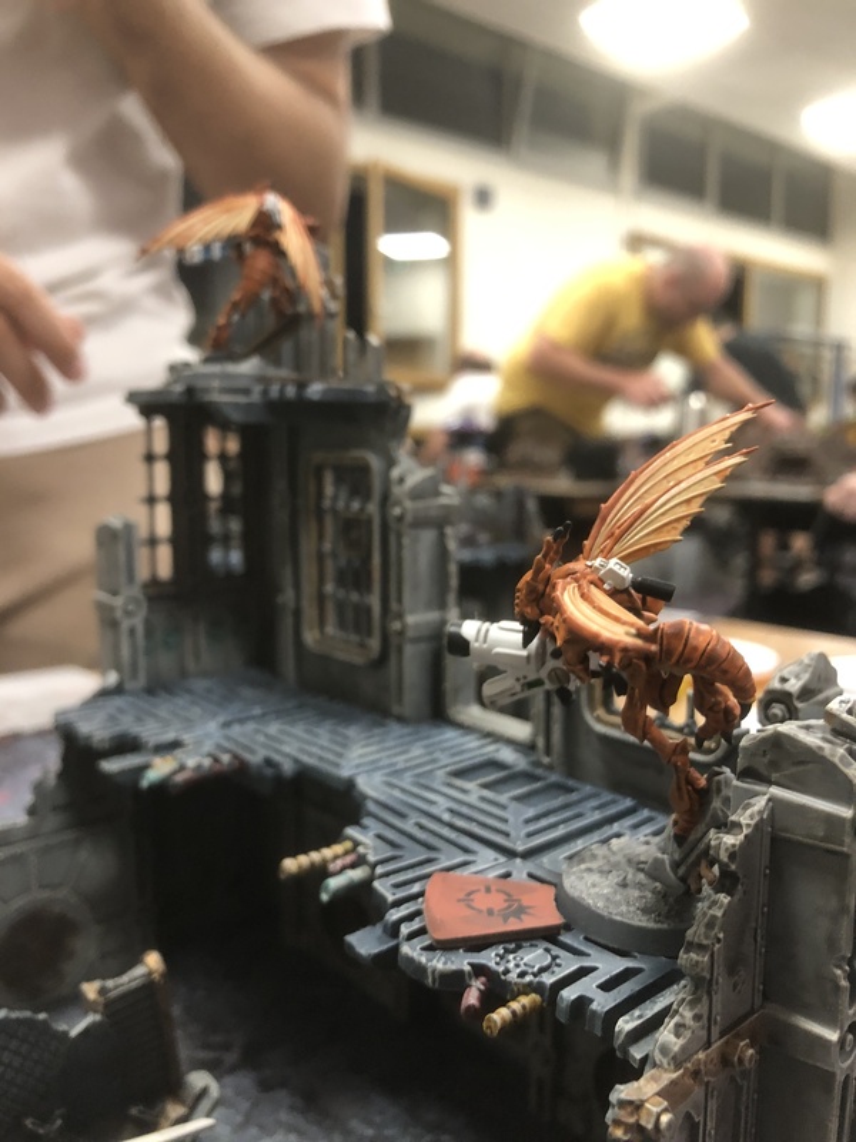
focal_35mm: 28
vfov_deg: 63.4
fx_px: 923
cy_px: 571
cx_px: 428
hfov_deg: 49.7
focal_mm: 3.99
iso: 80
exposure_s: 1/17
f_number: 1.8
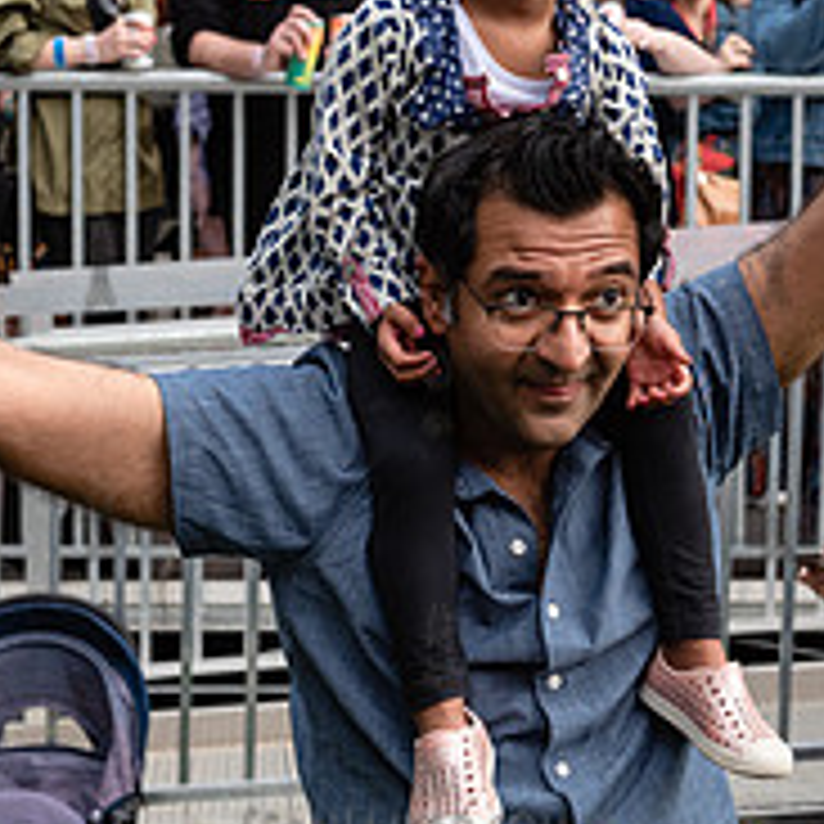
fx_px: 3097
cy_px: 392
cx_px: 437
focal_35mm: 115
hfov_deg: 15.2
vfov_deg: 15.2
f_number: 4.5
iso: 640
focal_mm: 55
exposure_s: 1/640
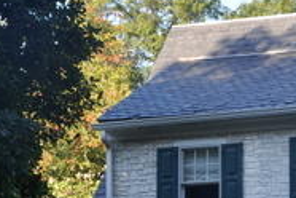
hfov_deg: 12.1
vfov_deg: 7.9
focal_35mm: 168
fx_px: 1381
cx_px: 309
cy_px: 339
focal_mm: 26
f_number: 6.7
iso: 200
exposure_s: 1/200
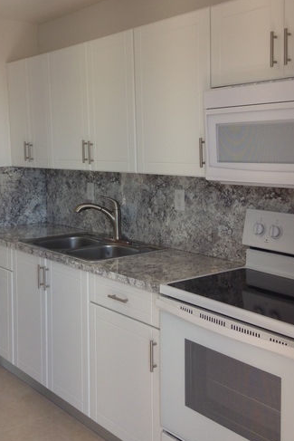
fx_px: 575
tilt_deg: -2.1
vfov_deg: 41.8
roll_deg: +2.0
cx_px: 107
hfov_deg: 28.5
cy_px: 182
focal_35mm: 47
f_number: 2.4
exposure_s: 1/183
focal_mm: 4.12
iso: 50
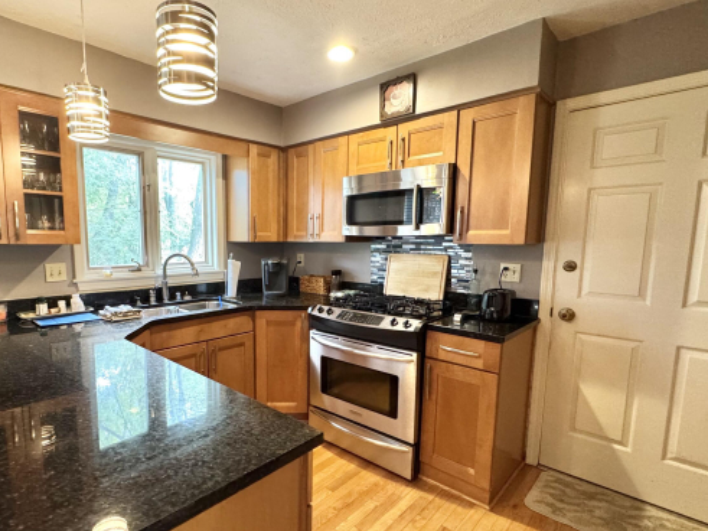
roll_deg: +0.4
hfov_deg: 83.6
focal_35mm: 19
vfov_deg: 68.5
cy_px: 287
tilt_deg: -7.6
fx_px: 389
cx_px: 283
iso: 500
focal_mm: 2.22
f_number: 2.2
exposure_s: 1/60
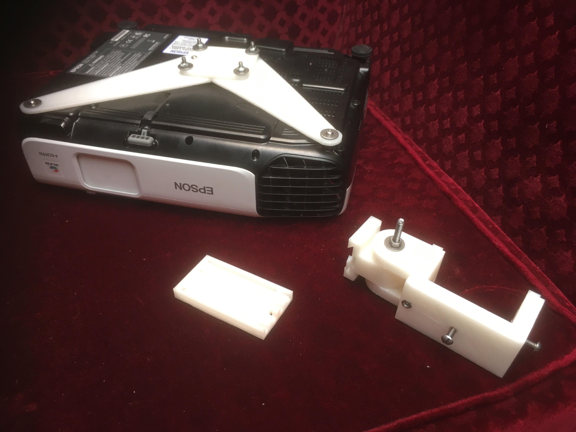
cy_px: 216
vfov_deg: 48.2
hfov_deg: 61.7
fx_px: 483
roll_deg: -2.0
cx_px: 288
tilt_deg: -41.6
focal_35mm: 29
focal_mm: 4.15
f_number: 2.2
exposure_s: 1/30
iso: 40
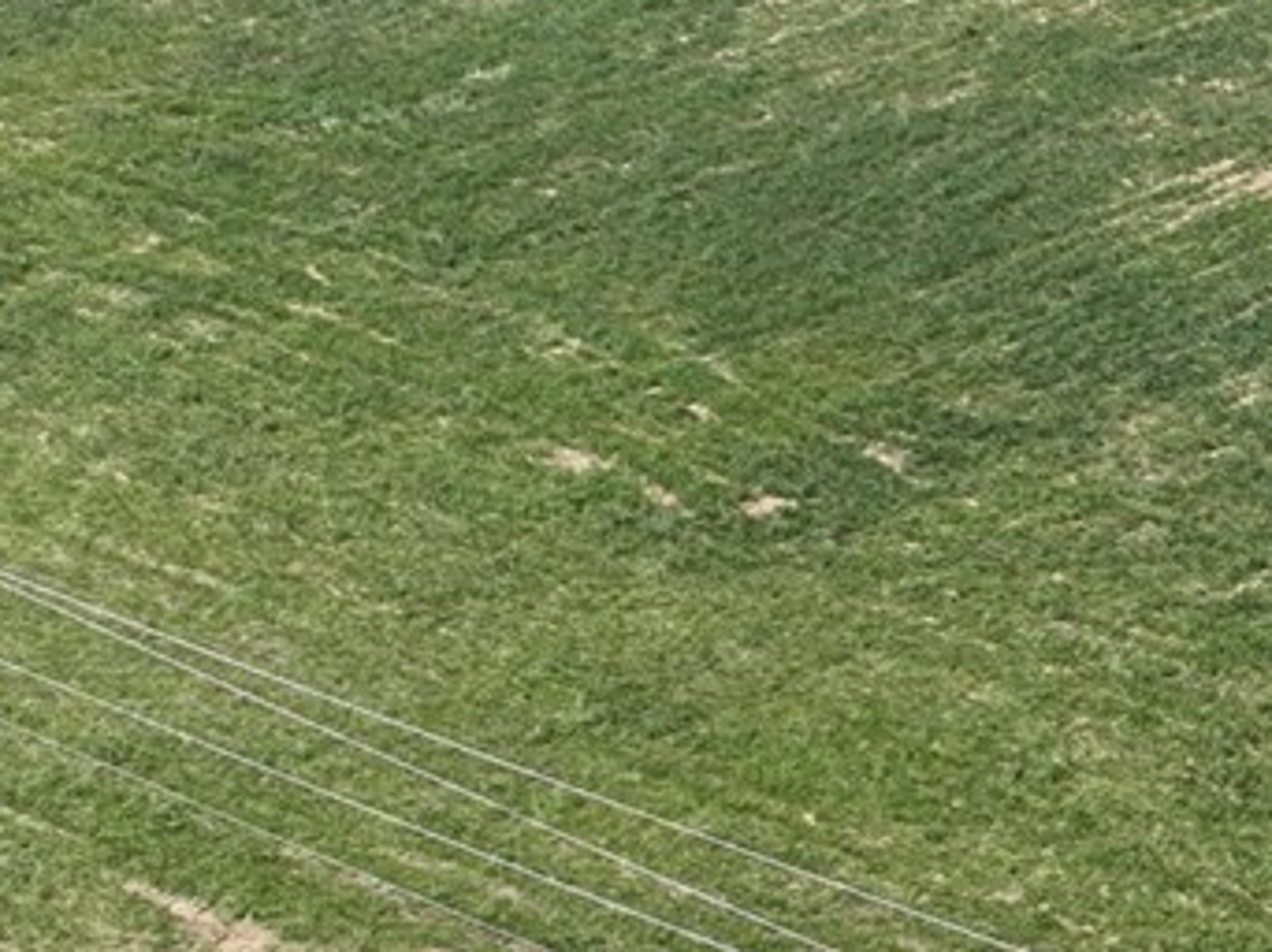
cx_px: 3639
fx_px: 5288
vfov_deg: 10.2
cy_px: 61
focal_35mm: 144
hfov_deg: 10.4
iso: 100
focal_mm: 12.29
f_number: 2.8
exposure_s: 1/1600
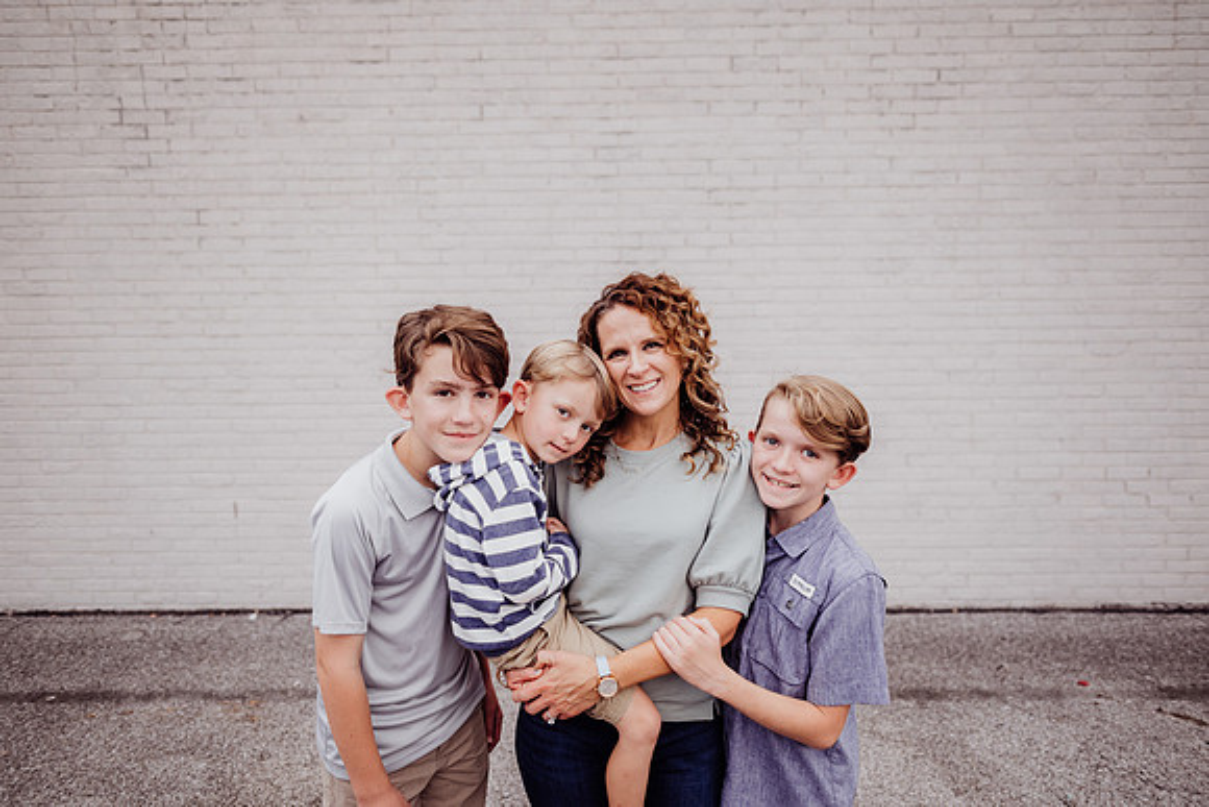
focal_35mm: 24
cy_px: 404
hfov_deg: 73.7
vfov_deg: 53.2
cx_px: 604
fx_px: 806
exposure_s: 1/200
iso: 200
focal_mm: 24
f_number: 2.5
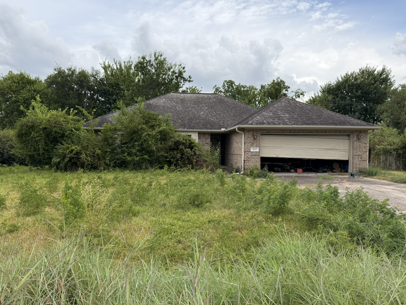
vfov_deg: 56.8
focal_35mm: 24
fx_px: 281
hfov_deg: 71.6
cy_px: 152
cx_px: 203
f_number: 1.78
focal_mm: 6.76
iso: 100
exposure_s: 1/3279
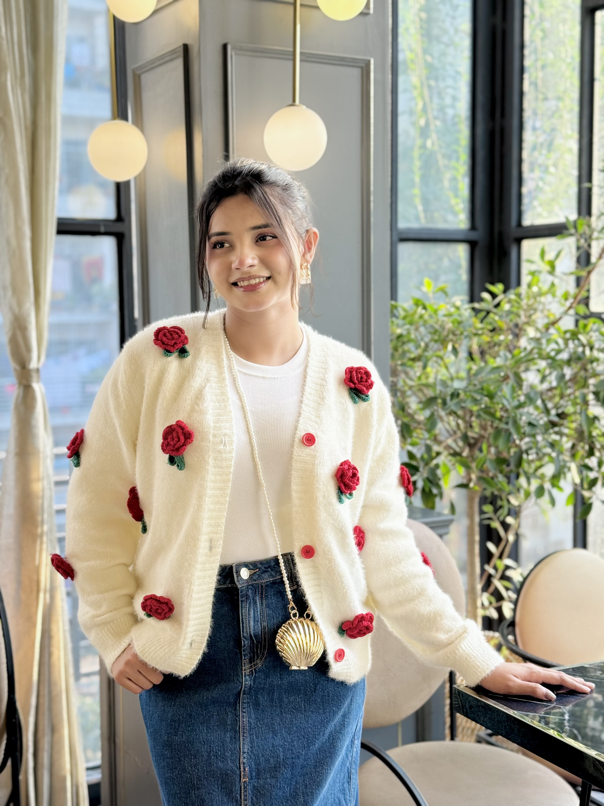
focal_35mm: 48
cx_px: 302
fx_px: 1117
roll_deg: +0.6
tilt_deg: -4.9
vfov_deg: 39.7
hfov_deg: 30.3
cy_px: 403
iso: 64
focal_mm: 6.76
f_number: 1.78
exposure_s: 1/100
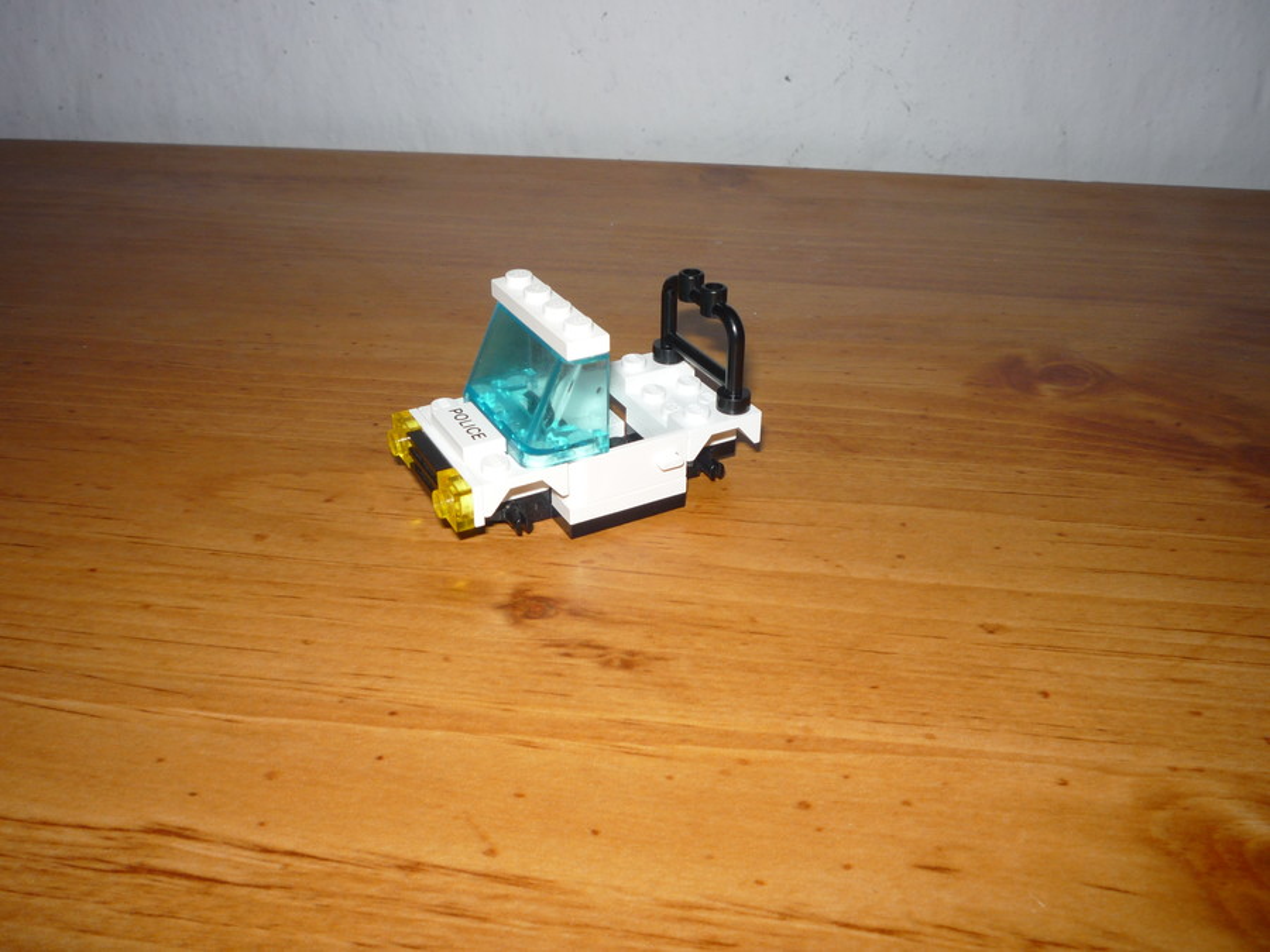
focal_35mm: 32
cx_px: 635
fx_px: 1174
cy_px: 476
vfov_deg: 44.2
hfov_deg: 56.8
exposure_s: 1/30
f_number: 4
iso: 100
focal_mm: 5.2
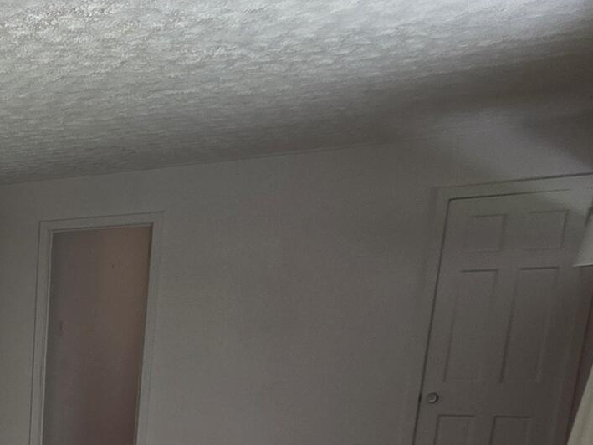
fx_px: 942
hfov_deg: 26.8
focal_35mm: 55
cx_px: -257
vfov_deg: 23.0
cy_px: 608
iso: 64
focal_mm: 2.2
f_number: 1.9
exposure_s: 1/120
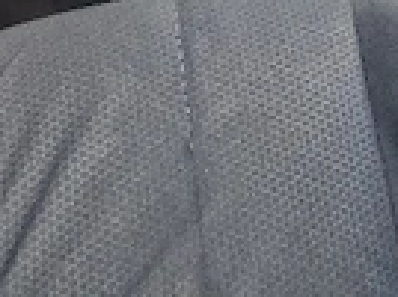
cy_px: -365
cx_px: 401
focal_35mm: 103
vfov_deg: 12.1
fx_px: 1182
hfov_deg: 18.6
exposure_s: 1/100
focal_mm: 6.4
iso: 50
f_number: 1.8
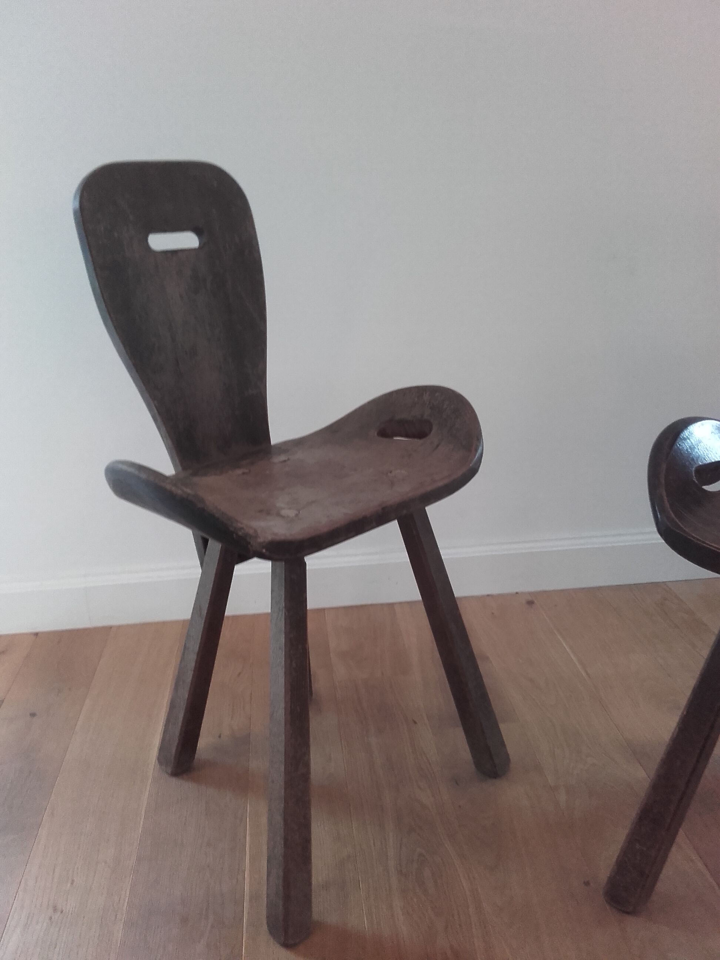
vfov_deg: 58.4
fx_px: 860
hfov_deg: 45.4
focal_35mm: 31
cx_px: 360
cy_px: 480
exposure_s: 1/17
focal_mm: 3.31
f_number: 2.2
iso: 170
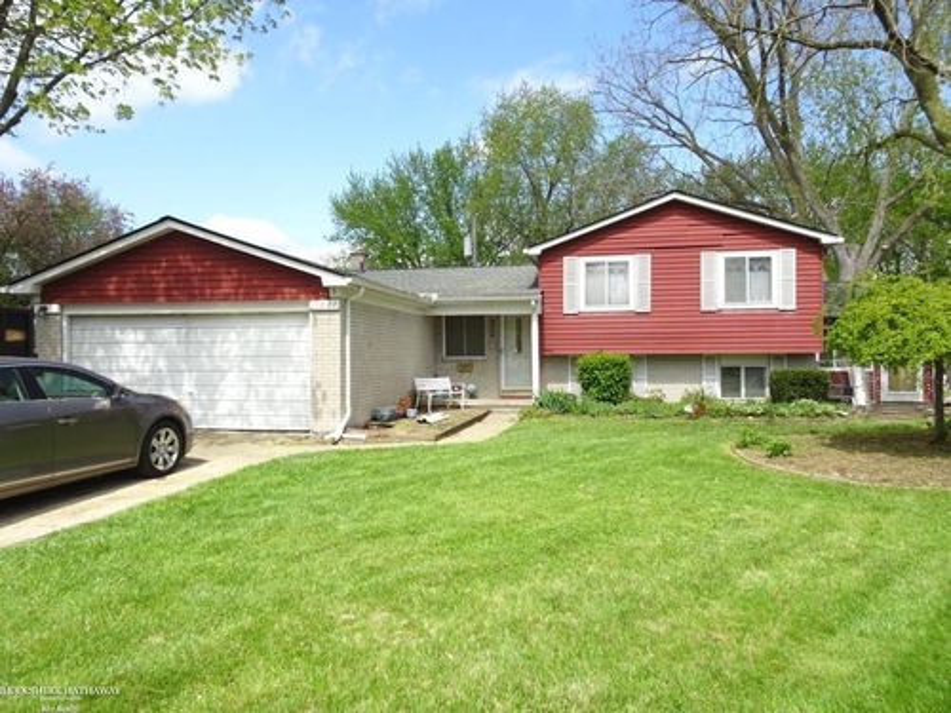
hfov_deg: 71.6
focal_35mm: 24
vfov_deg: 56.8
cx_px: 476
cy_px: 356
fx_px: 659
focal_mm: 4.1
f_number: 3.5
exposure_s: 1/640
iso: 80
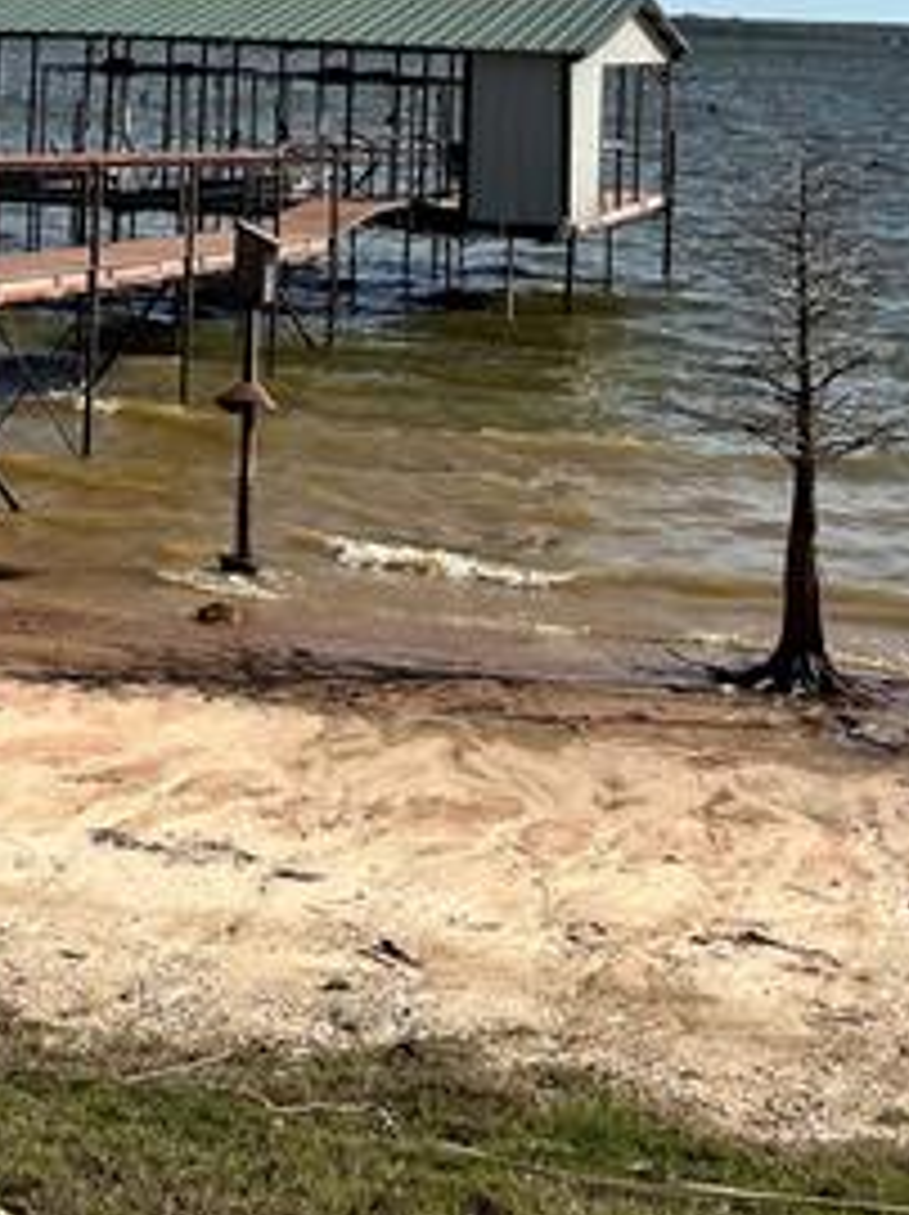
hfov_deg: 19.5
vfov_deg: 24.9
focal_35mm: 74
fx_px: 2595
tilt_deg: +1.1
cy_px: -50
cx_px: 86
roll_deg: -1.0
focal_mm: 5.1
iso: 50
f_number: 1.6
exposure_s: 1/5848
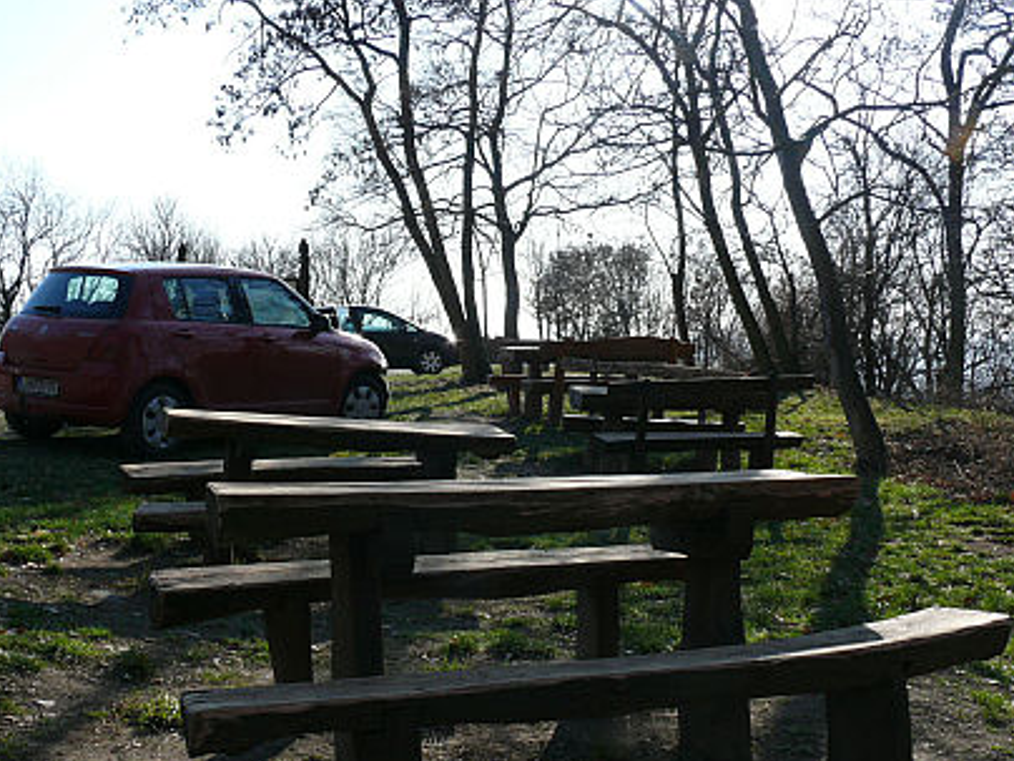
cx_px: 472
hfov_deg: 47.8
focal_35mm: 39
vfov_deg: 36.8
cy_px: 399
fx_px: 1142
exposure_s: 1/320
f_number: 5.6
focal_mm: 7.4
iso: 100
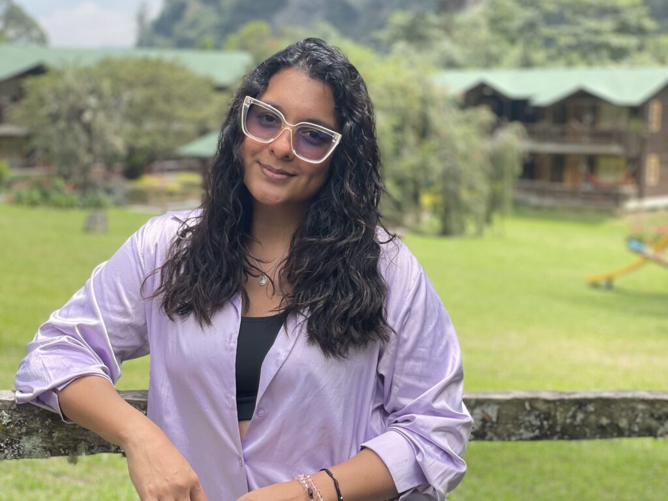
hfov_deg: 36.8
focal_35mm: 52
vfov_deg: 28.0
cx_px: 334
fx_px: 1003
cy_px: 250
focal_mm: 6
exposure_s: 1/484
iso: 32
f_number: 2
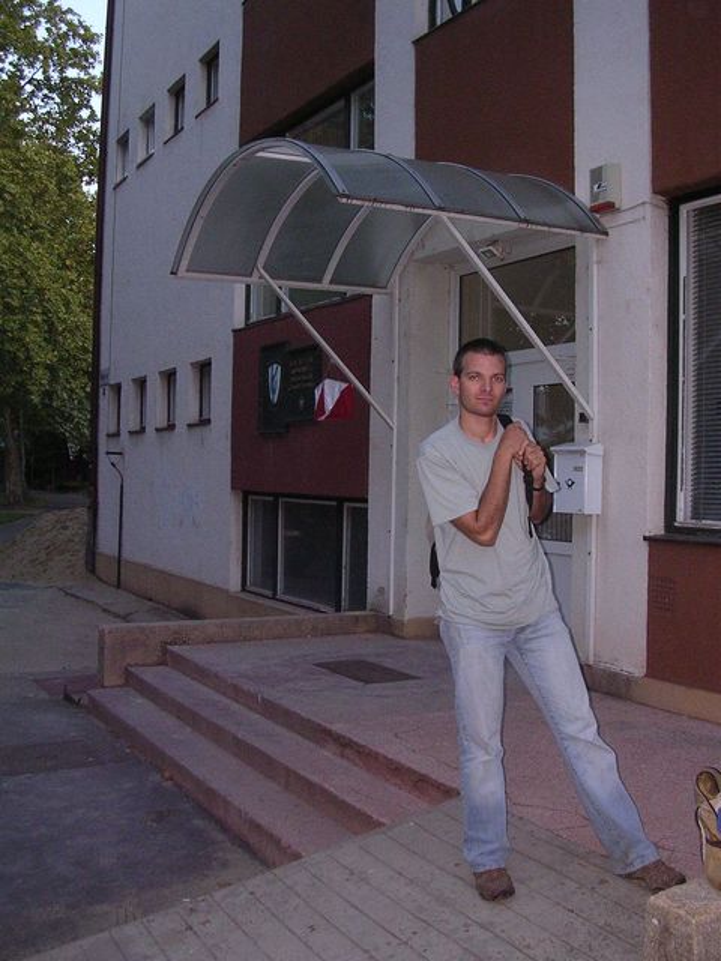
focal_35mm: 38
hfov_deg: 37.7
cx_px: 360
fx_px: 1055
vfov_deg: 49.0
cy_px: 480
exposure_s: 1/60.1
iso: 350
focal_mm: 5.8
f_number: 2.8
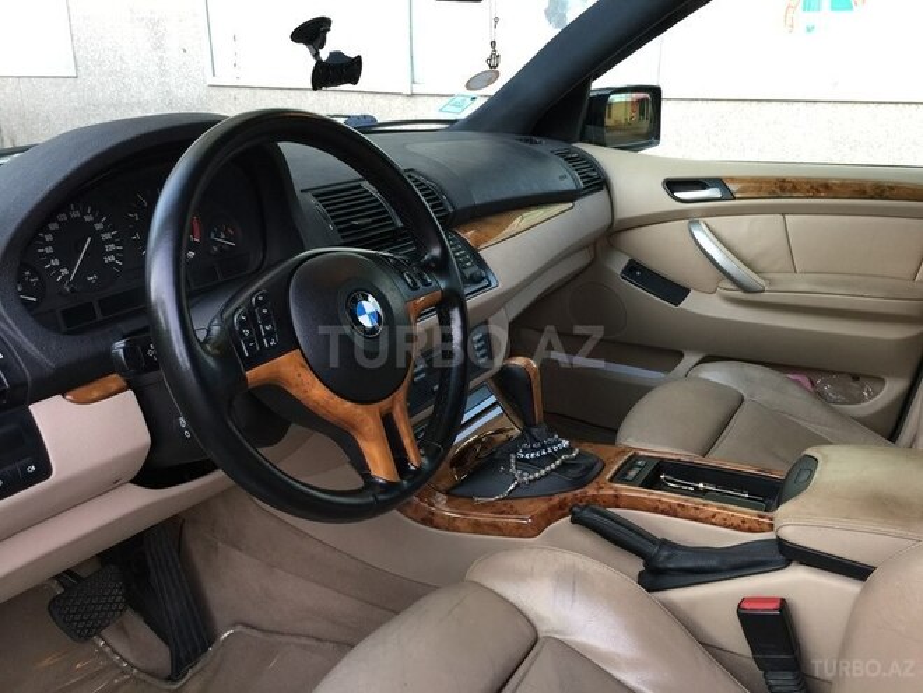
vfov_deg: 48.2
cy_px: 346
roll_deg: -0.9
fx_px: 773
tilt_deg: -20.3
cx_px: 462
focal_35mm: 29
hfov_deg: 61.7
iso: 64
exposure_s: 1/33
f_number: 2.2
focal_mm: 4.15
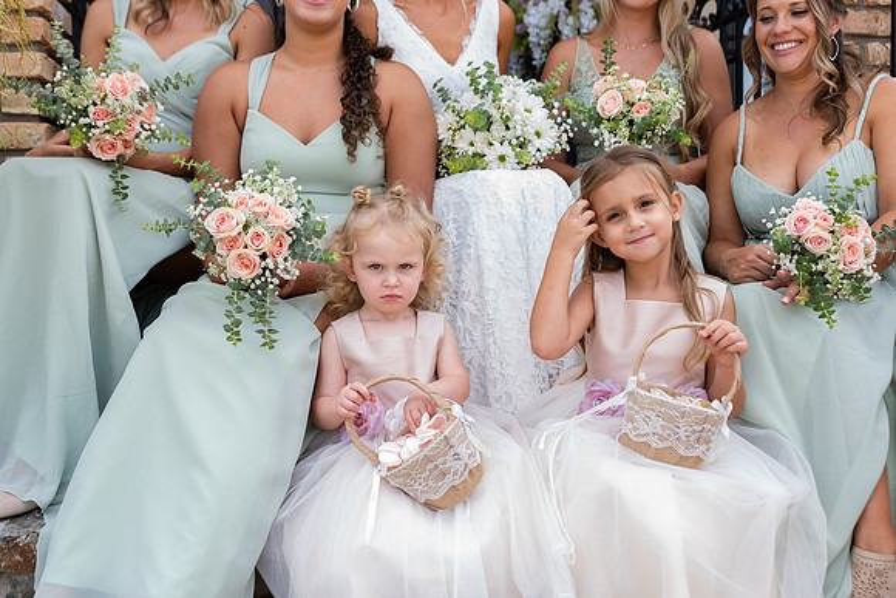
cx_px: 448
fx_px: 996
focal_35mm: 40
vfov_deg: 33.4
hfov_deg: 48.4
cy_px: 299
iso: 320
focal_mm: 40
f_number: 4.5
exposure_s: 1/160
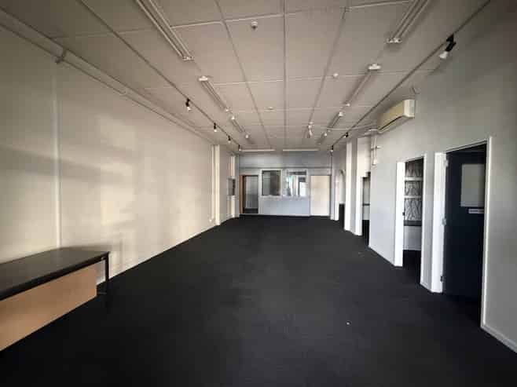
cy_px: 194
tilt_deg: -1.2
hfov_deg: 102.1
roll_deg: -0.3
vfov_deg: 85.6
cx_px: 258
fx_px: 209
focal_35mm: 14
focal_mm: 2.22
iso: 1250
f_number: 2.2
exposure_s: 1/50
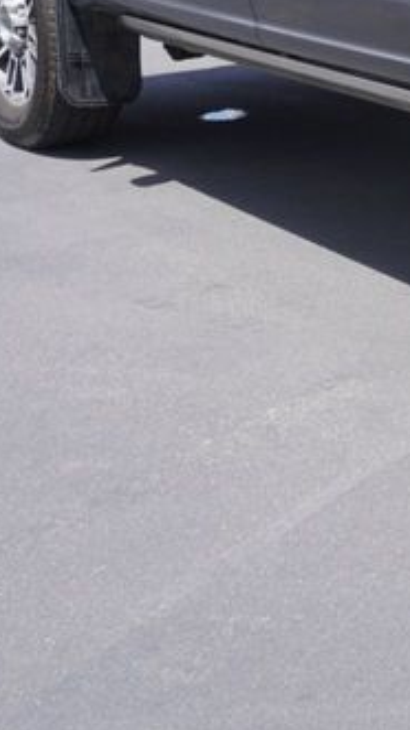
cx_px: 902
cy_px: -4
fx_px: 2070
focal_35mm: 107
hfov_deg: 10.2
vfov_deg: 19.4
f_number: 7.1
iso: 100
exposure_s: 1/200
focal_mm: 22
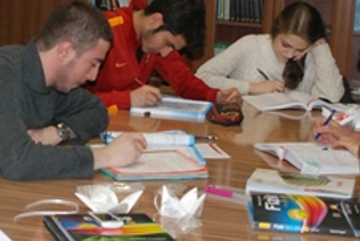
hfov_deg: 17.1
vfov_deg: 11.5
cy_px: 110
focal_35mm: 119
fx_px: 1191
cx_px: 113
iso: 1000
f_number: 5
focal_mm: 28
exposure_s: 1/60
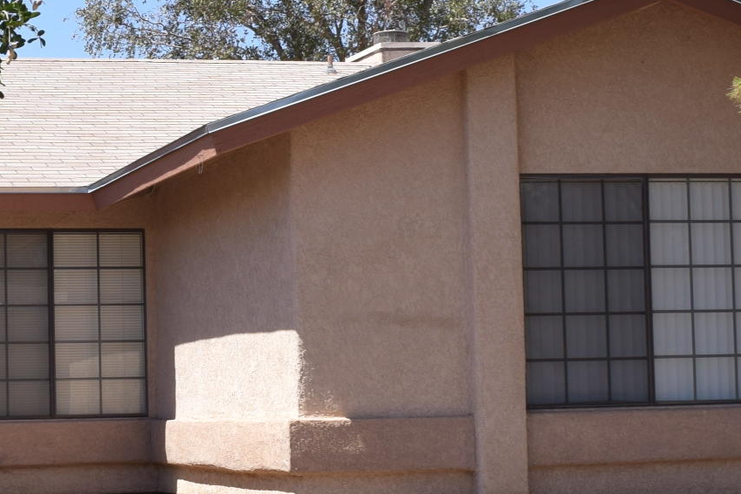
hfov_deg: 18.9
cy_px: 299
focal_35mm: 106
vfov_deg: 12.9
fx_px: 2182
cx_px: 65
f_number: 9
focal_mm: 20
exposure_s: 1/200
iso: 100
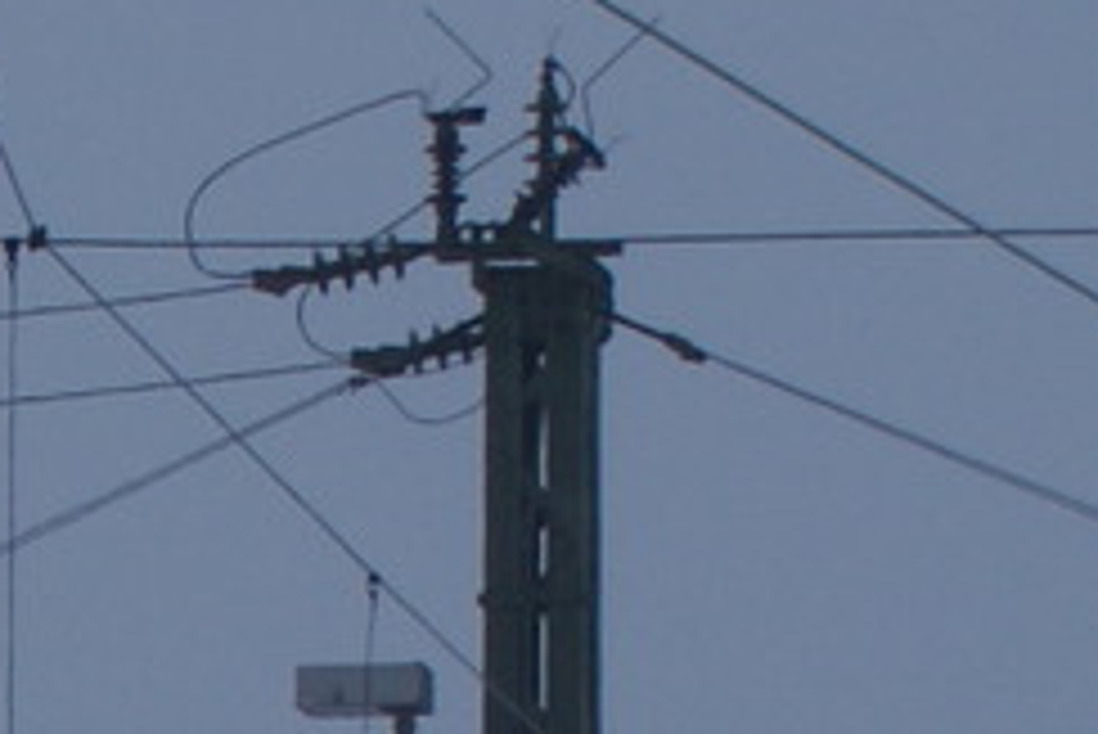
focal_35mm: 472
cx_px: -1503
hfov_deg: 4.3
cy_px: 2335
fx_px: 14404
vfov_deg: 2.9
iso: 100
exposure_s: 1/200
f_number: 5.6
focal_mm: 40
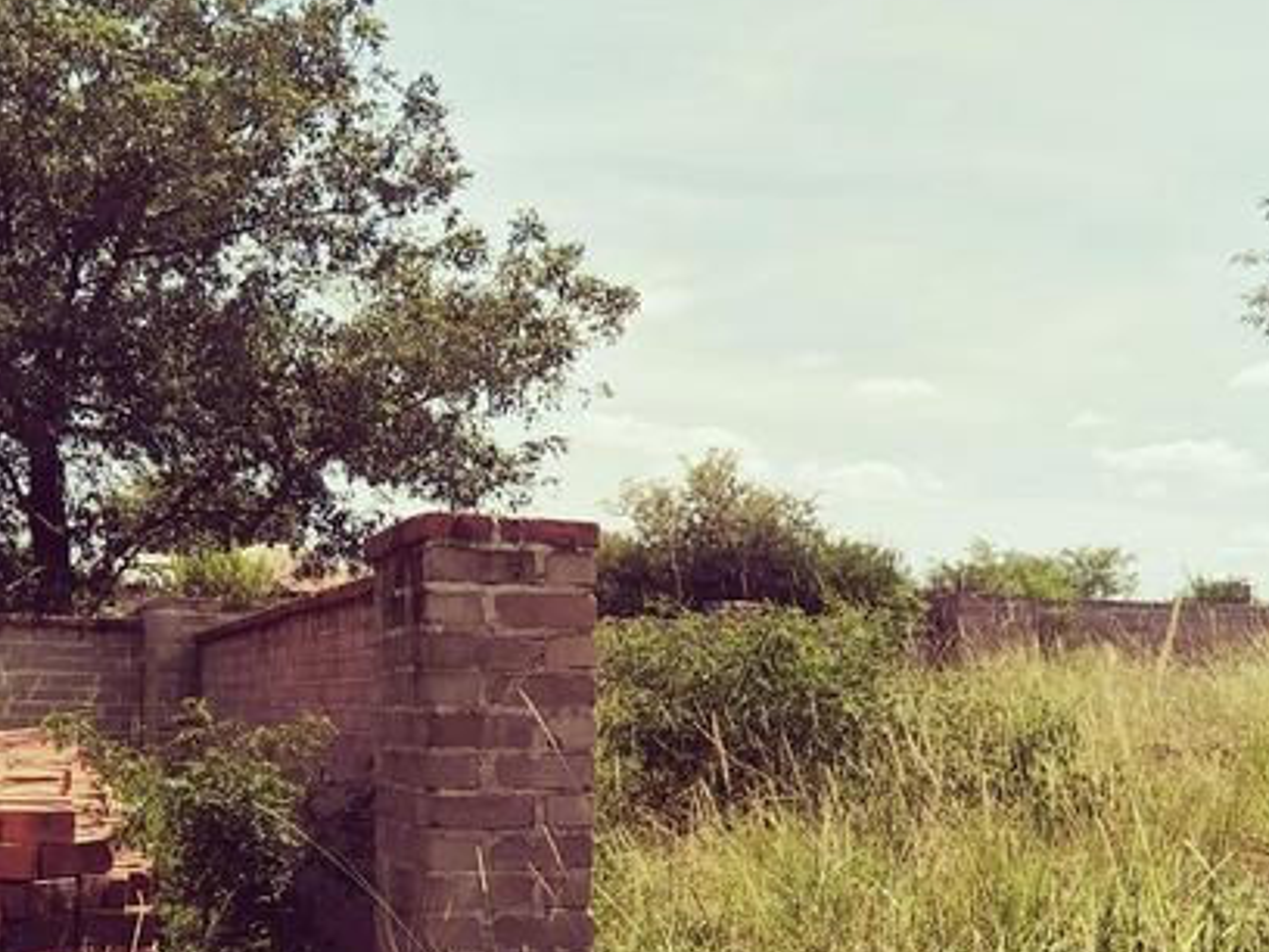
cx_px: 793
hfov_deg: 37.3
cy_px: 734
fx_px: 1870
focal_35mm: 51
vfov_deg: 28.1
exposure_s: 1/978
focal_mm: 4.95
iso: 100
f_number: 1.9
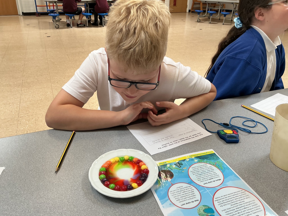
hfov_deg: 61.7
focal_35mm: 29
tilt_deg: -28.6
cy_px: 108
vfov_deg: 48.2
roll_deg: -1.1
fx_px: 241
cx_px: 144
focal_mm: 3
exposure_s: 1/100
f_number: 1.8
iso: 50
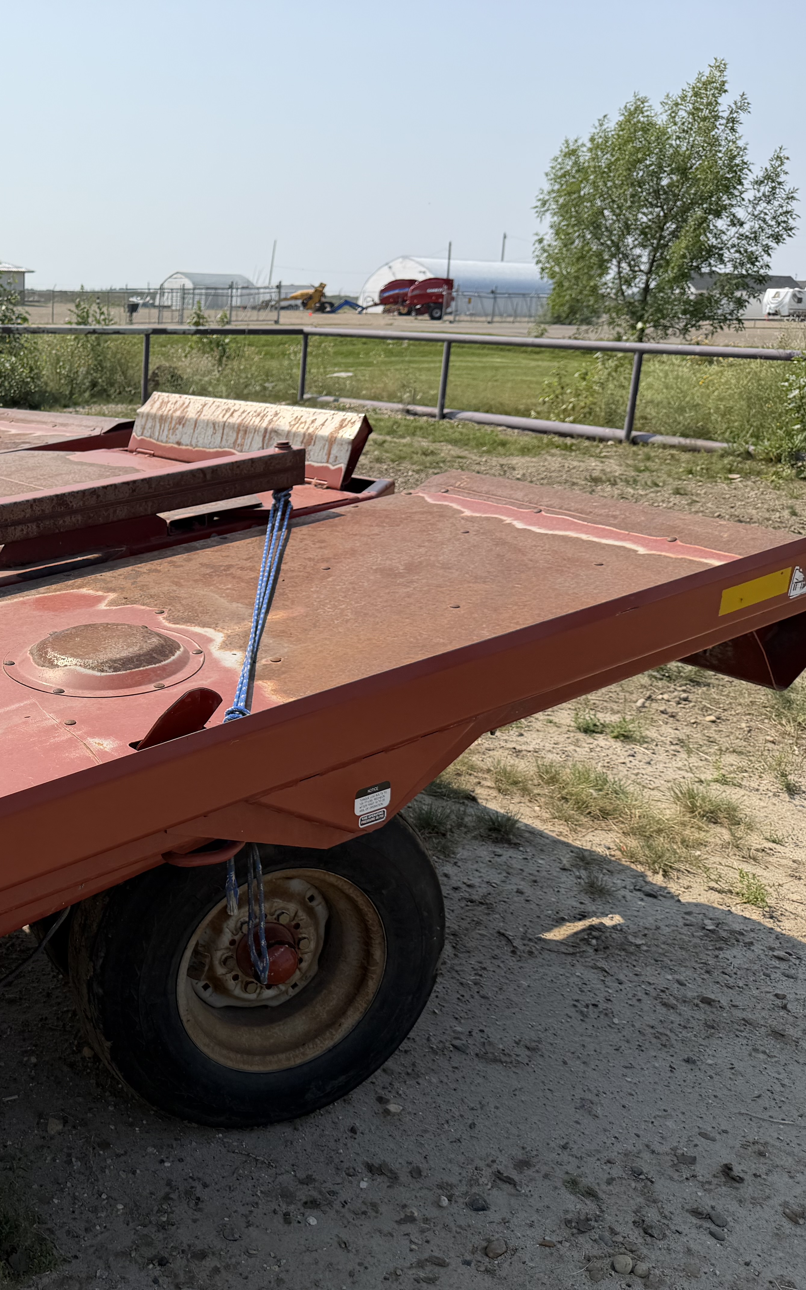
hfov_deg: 34.8
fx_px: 1195
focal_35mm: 34
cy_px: 645
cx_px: 55
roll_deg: -1.5
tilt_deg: -16.0
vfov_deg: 56.7
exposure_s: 1/4975
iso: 80
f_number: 1.78
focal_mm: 6.76
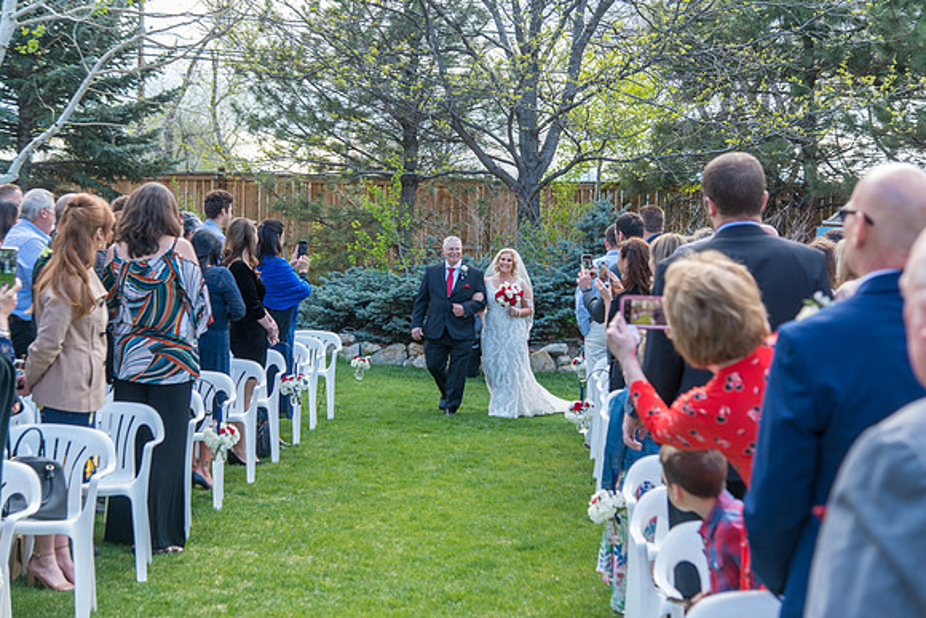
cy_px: 309
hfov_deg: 32.4
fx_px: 1595
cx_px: 463
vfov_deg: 21.9
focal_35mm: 62
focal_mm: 62
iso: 400
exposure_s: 1/160
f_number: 5
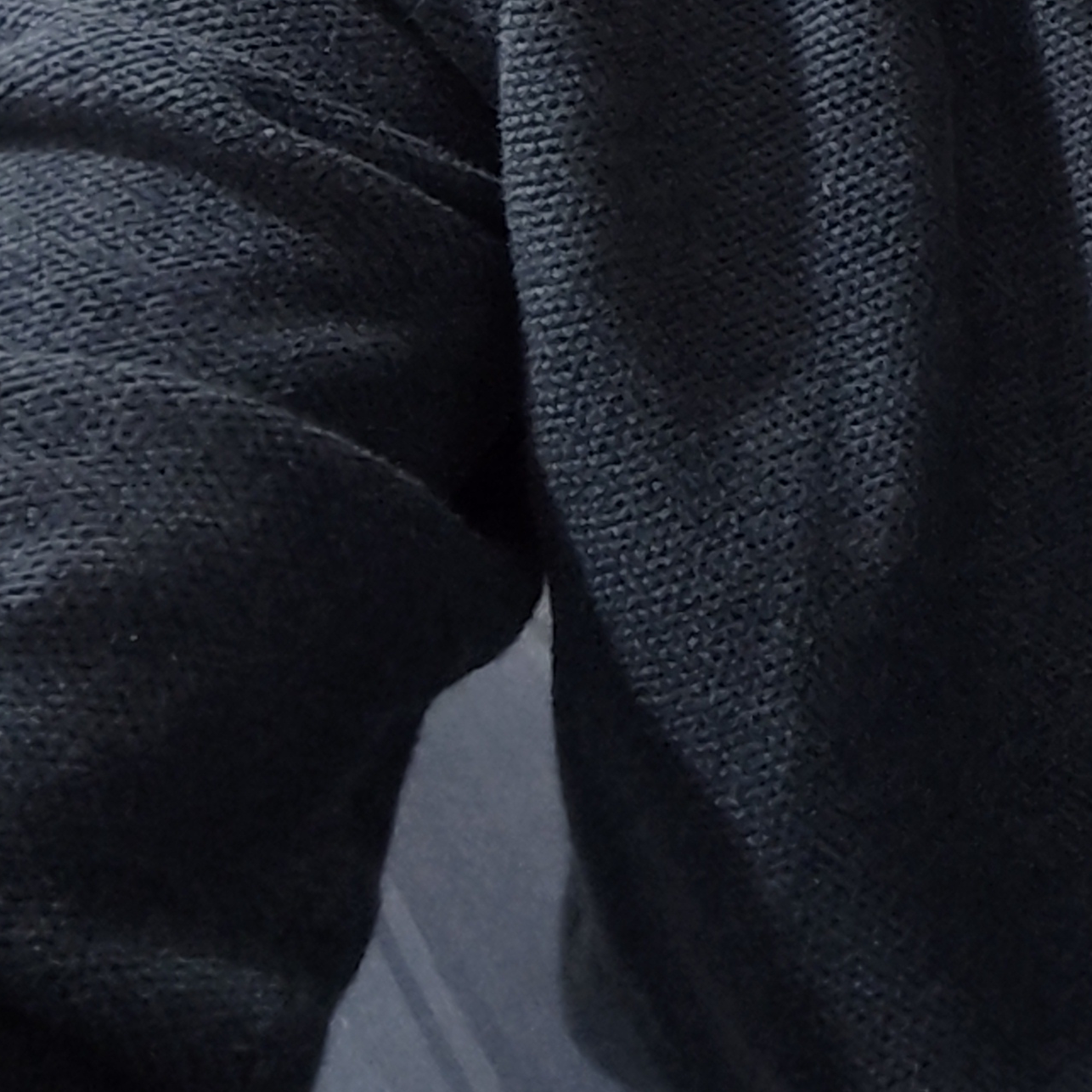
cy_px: -610
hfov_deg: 20.6
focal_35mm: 76
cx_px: 1455
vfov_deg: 19.4
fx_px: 2712
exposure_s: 1/20
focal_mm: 3.26
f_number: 2.4
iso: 436
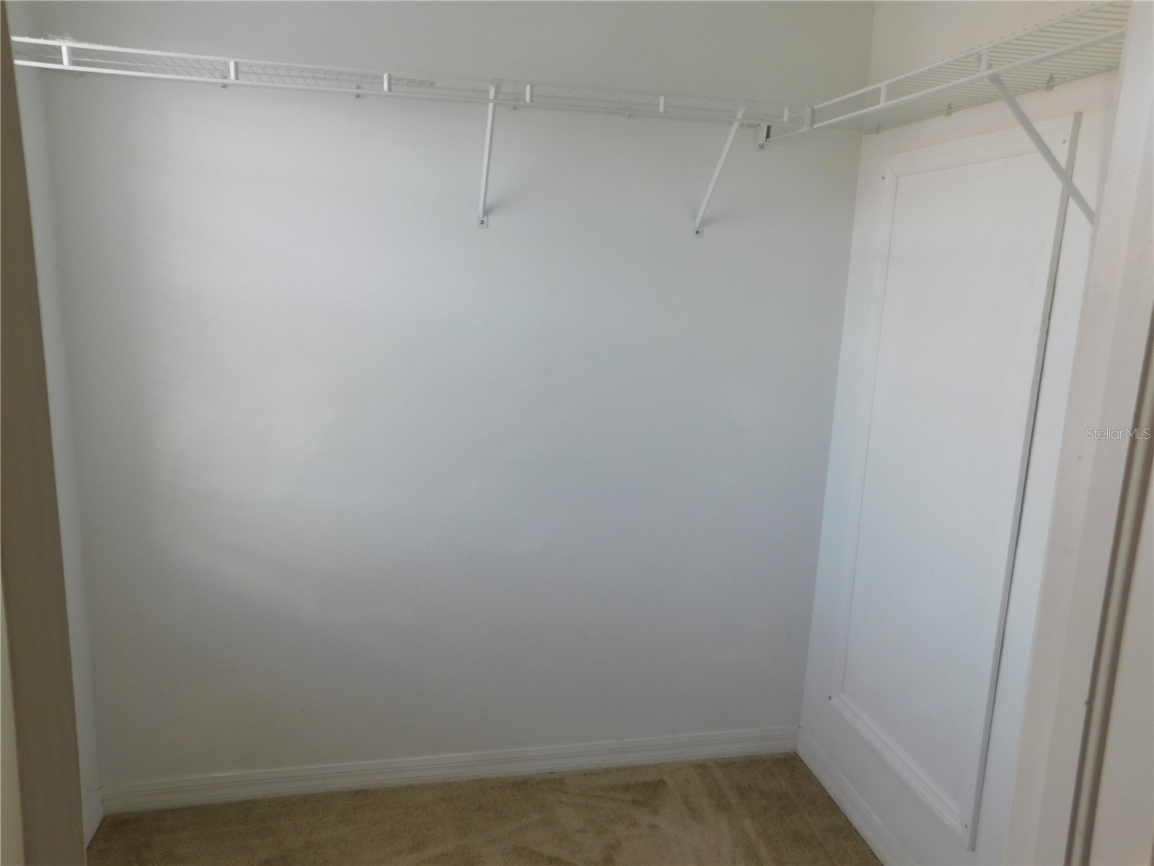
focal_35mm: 24
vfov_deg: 56.8
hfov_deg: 71.6
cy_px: 433
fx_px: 800
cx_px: 577
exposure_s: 1/60
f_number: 3
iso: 125
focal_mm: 4.1
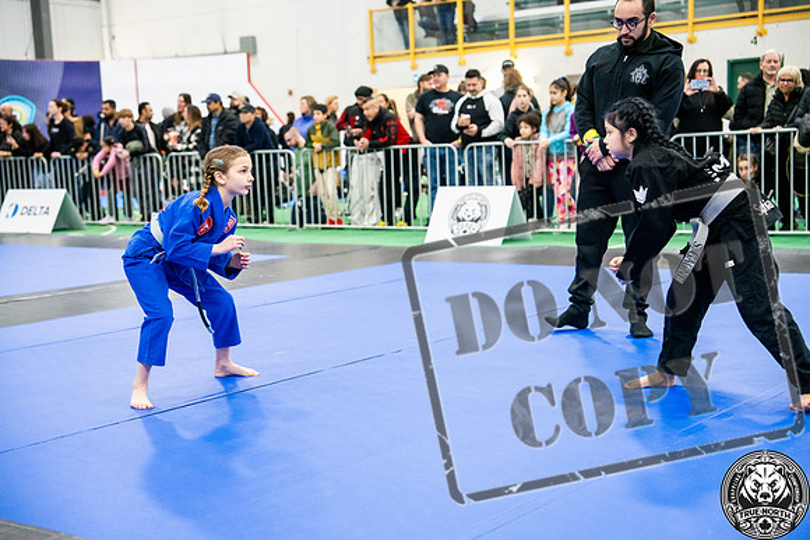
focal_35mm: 54
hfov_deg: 36.9
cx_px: 405
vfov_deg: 25.1
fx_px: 1215
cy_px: 270
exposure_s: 1/400
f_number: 2.8
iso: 4000
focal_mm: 54
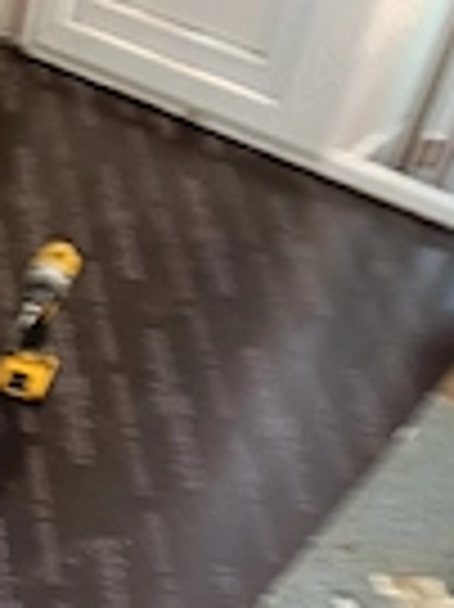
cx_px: -198
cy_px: 527
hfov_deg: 16.9
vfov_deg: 23.9
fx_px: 1401
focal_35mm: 80
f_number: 1.8
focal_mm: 3.98
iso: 320
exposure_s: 1/33.3
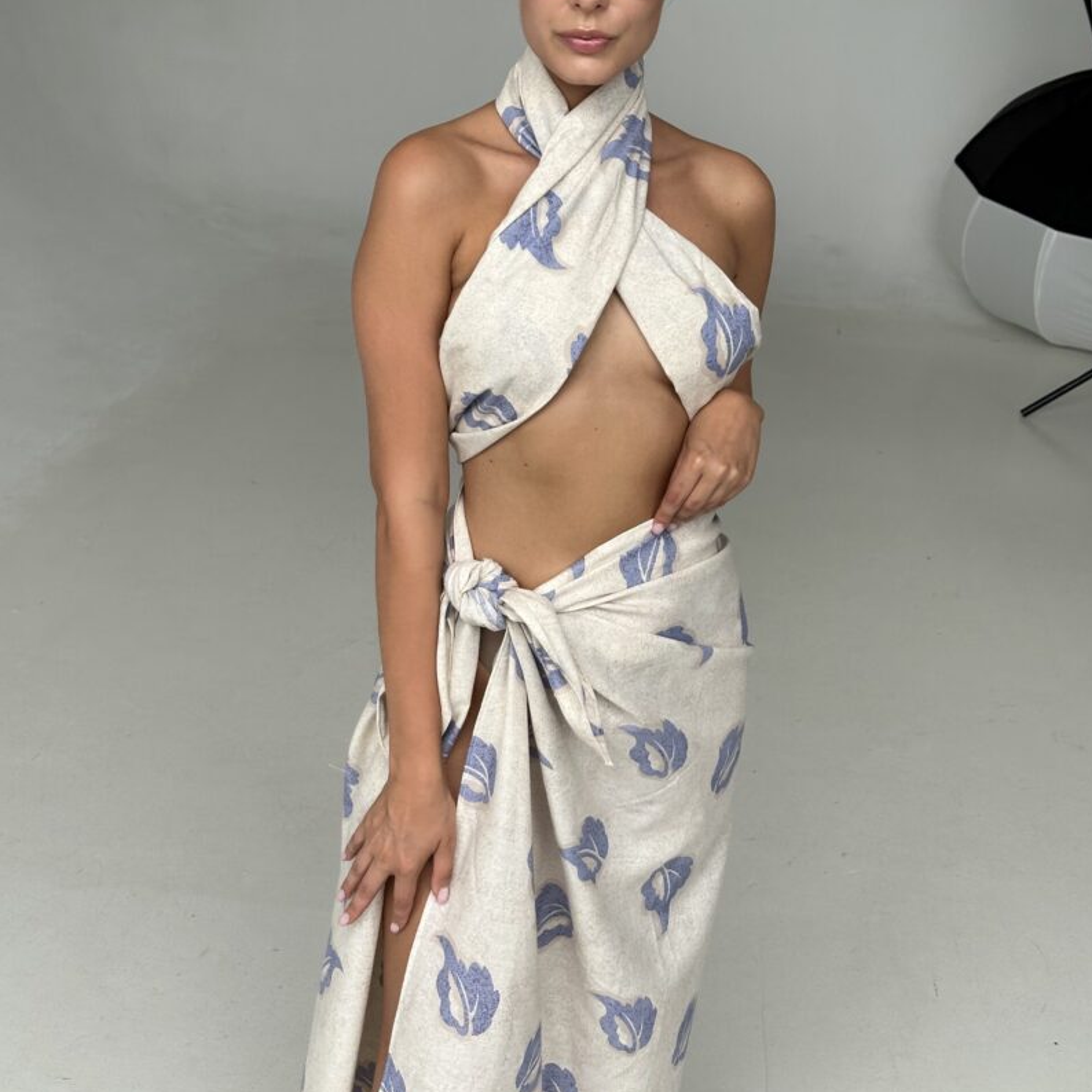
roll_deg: -3.7
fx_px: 2034
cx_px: 549
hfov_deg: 30.0
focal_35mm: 57
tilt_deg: -21.2
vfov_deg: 30.0
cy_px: 479
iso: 64
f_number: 1.78
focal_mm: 6.86
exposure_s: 1/672
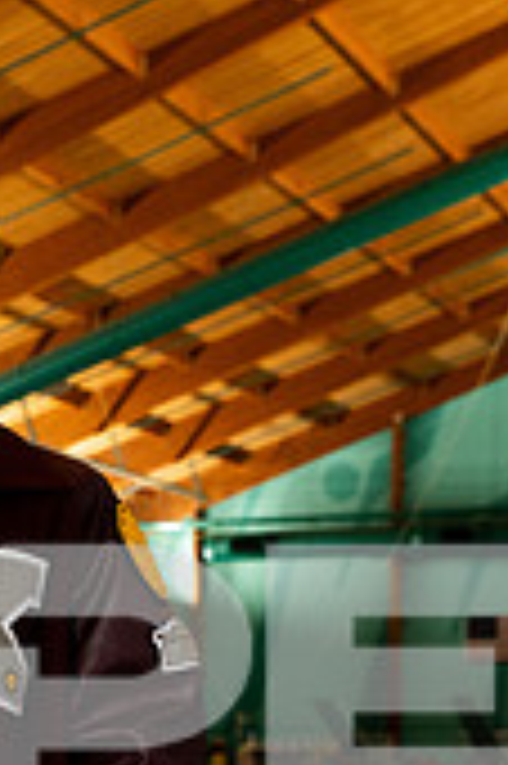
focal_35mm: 127
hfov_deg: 10.6
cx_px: -90
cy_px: 1004
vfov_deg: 15.4
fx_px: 2693
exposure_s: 1/200
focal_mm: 48
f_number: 5
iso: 800
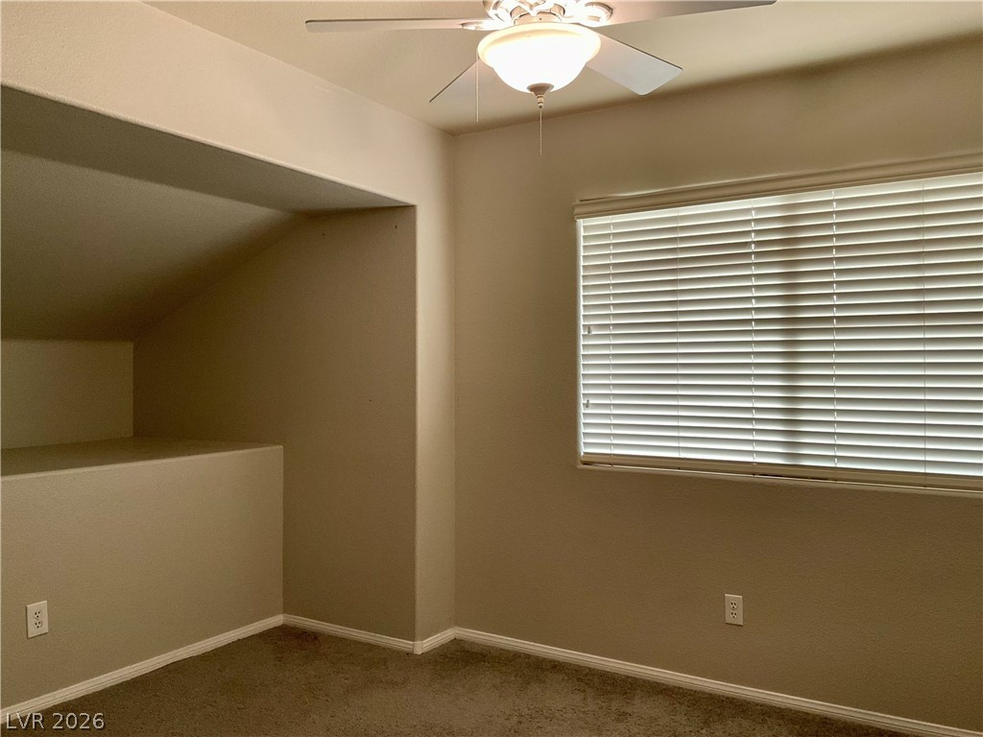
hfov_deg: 61.7
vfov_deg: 48.2
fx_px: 824
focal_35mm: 29
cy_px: 368
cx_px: 492
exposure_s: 1/60
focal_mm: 3
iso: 80
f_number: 1.8
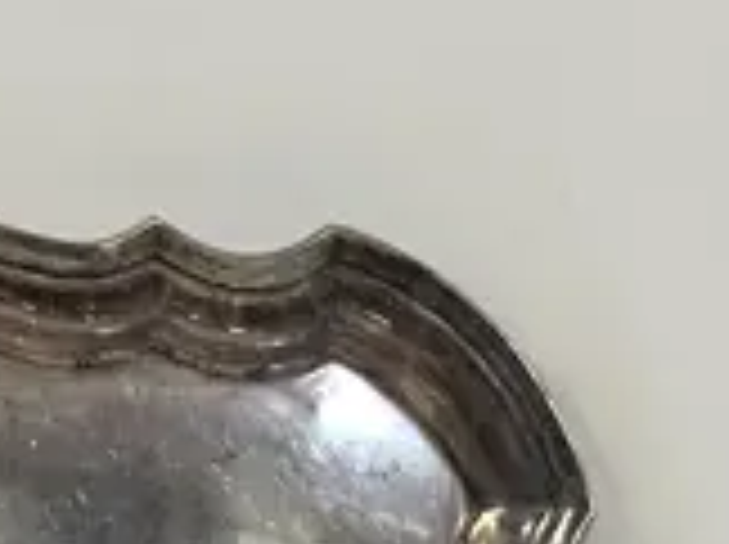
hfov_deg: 13.0
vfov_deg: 8.9
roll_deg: -2.0
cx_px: 562
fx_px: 3196
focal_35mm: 152
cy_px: 1268
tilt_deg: -14.3
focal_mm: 6.86
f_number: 1.78
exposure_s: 1/100
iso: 200
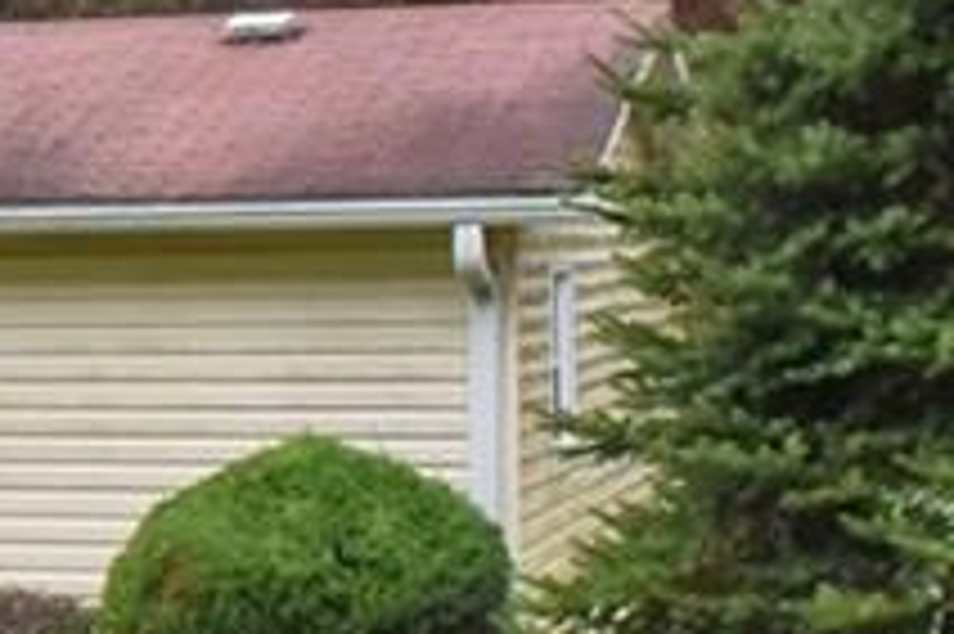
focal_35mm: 145
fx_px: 3839
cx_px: -846
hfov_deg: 12.7
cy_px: 223
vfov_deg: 9.4
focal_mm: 30
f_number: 14
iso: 4000
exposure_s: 1/200
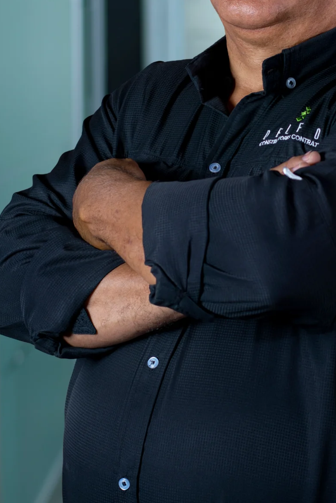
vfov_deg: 18.5
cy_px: 168
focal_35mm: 110
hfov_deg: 12.4
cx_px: 265
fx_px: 1539
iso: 200
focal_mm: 50
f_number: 2
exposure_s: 1/160
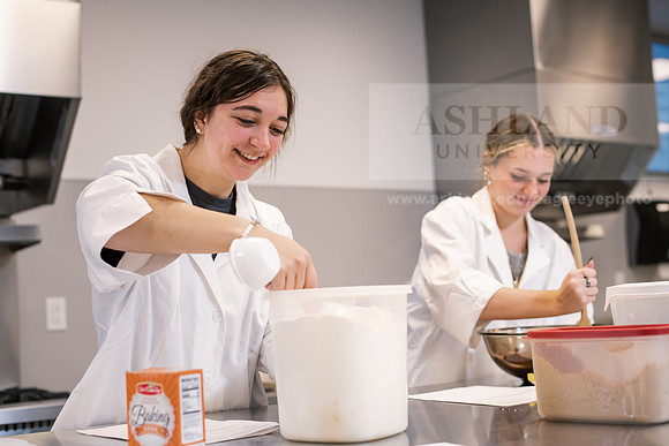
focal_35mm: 50
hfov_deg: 39.6
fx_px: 929
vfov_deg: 27.0
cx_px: 334
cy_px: 223
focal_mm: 50
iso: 640
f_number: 3.2
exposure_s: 1/200
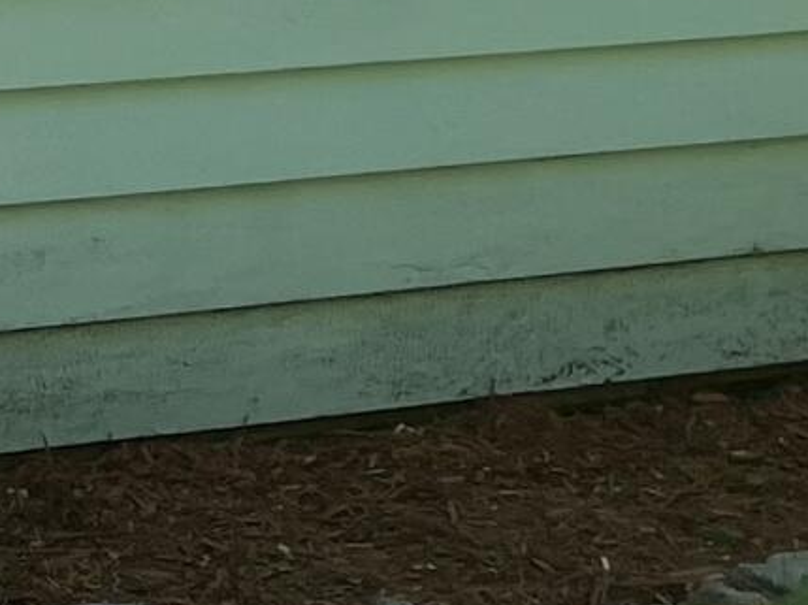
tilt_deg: +3.2
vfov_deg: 7.8
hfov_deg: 9.7
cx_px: -1092
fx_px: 4245
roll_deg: +2.7
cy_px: -564
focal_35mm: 182
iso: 50
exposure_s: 1/742
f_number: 1.6
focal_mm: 5.1
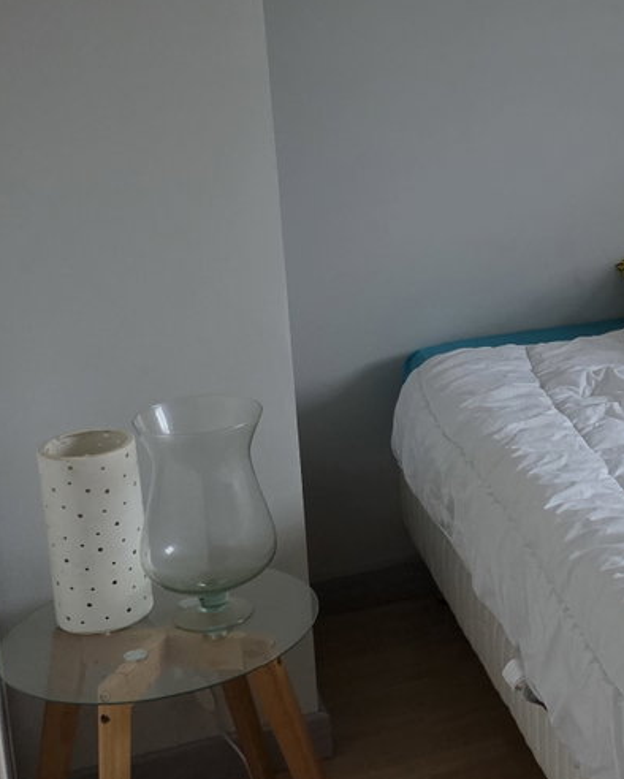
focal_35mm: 73
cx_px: 922
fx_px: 1684
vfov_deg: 25.9
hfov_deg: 18.7
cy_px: 245
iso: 500
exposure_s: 1/100
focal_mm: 6.25
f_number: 1.7
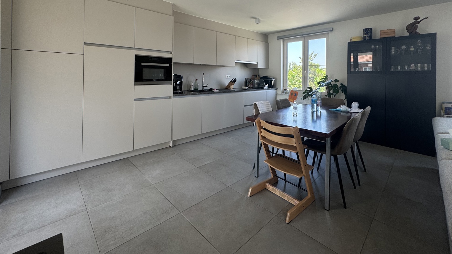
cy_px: 77
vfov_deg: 64.6
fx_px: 192
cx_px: 228
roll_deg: -0.4
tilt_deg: -0.1
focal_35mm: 16
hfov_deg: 99.4
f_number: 2.2
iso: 100
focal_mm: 2.22
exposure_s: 1/99
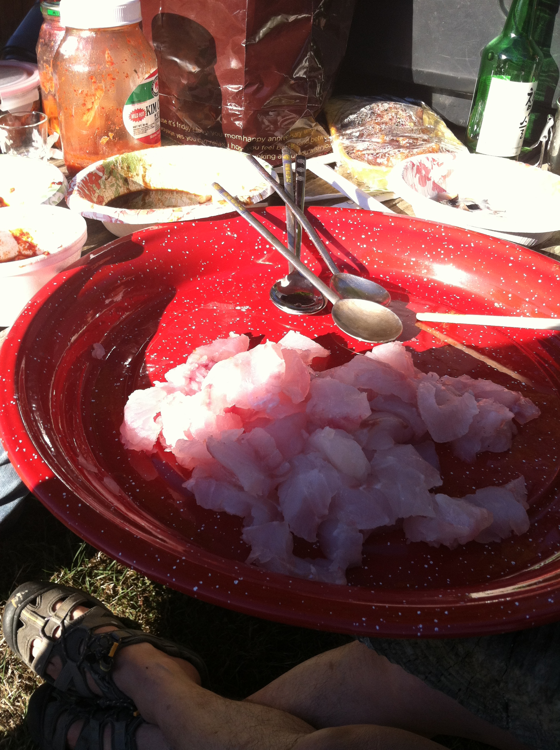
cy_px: 375
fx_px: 757
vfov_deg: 52.7
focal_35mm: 35
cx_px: 280
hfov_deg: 40.6
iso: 80
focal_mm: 3.85
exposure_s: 1/395
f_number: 2.8
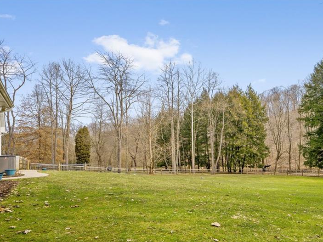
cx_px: 230
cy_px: 155
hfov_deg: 75.0
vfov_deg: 62.3
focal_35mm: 21
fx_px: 196
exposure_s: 1/250
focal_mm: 15
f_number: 8
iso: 100
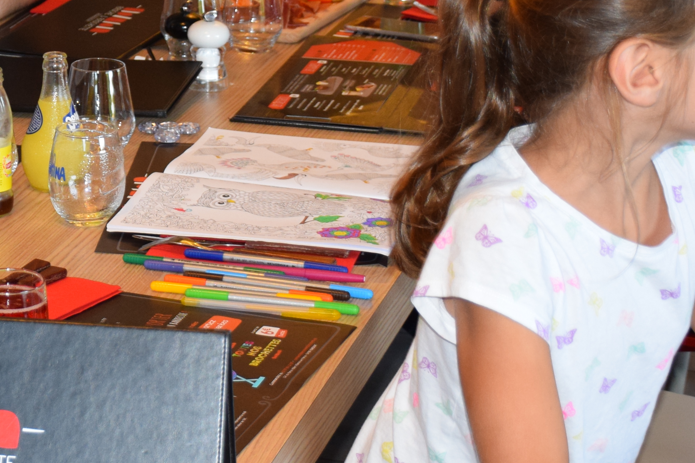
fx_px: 2355
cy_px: 50
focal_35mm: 122
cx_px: 44
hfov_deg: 16.5
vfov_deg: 11.2
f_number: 5
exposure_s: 1/100
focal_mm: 30
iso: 800
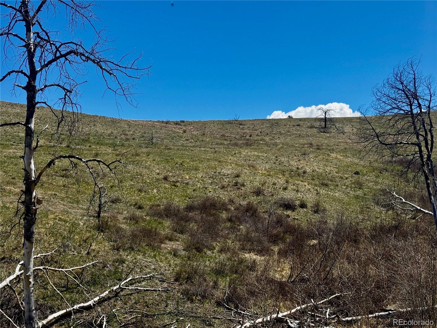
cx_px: 218
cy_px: 164
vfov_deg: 30.3
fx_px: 606
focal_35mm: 48
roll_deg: +0.5
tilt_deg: +4.2
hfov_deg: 39.7
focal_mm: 6.76
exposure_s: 1/4608
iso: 64
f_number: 1.78
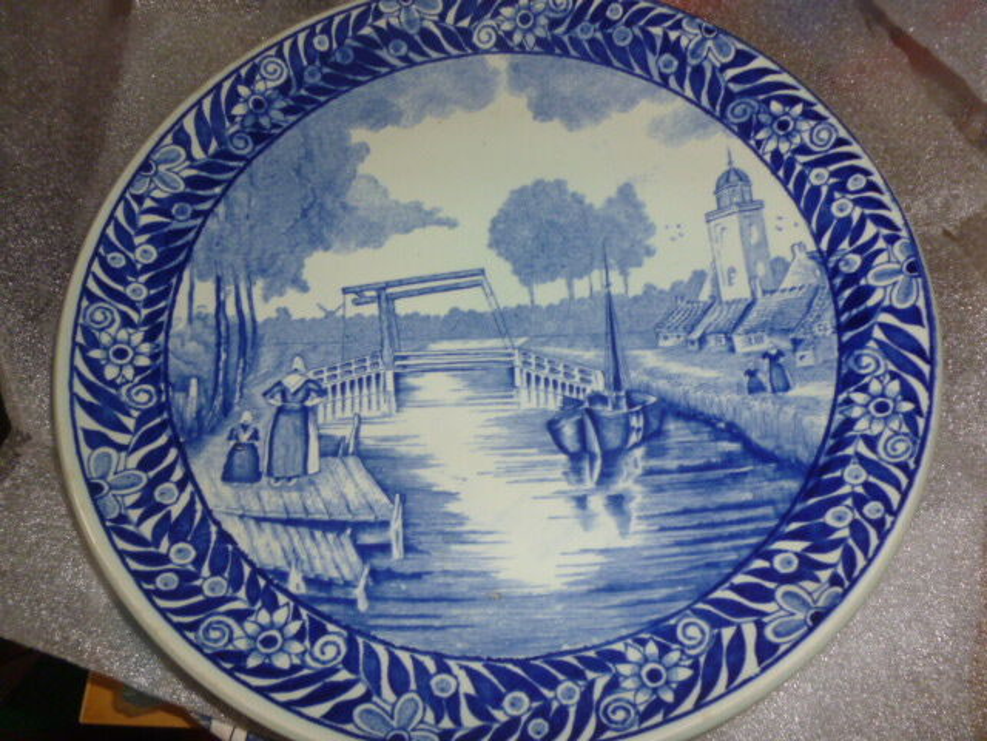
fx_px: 798
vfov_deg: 49.7
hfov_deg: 63.4
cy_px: 370
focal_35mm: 28
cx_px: 494
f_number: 3.1
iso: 250
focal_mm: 5
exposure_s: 1/8
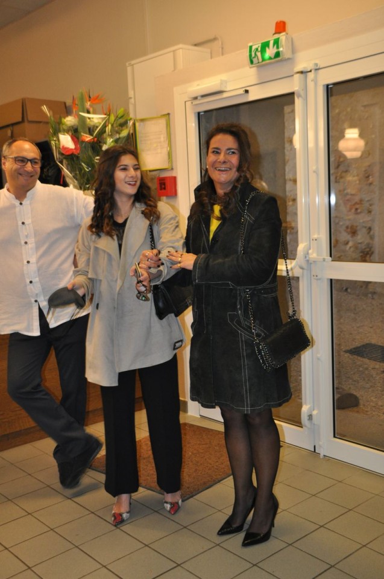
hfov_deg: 34.1
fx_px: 626
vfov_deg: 49.6
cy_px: 290
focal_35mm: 39
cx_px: 192
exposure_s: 1/60
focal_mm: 26
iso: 800
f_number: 4
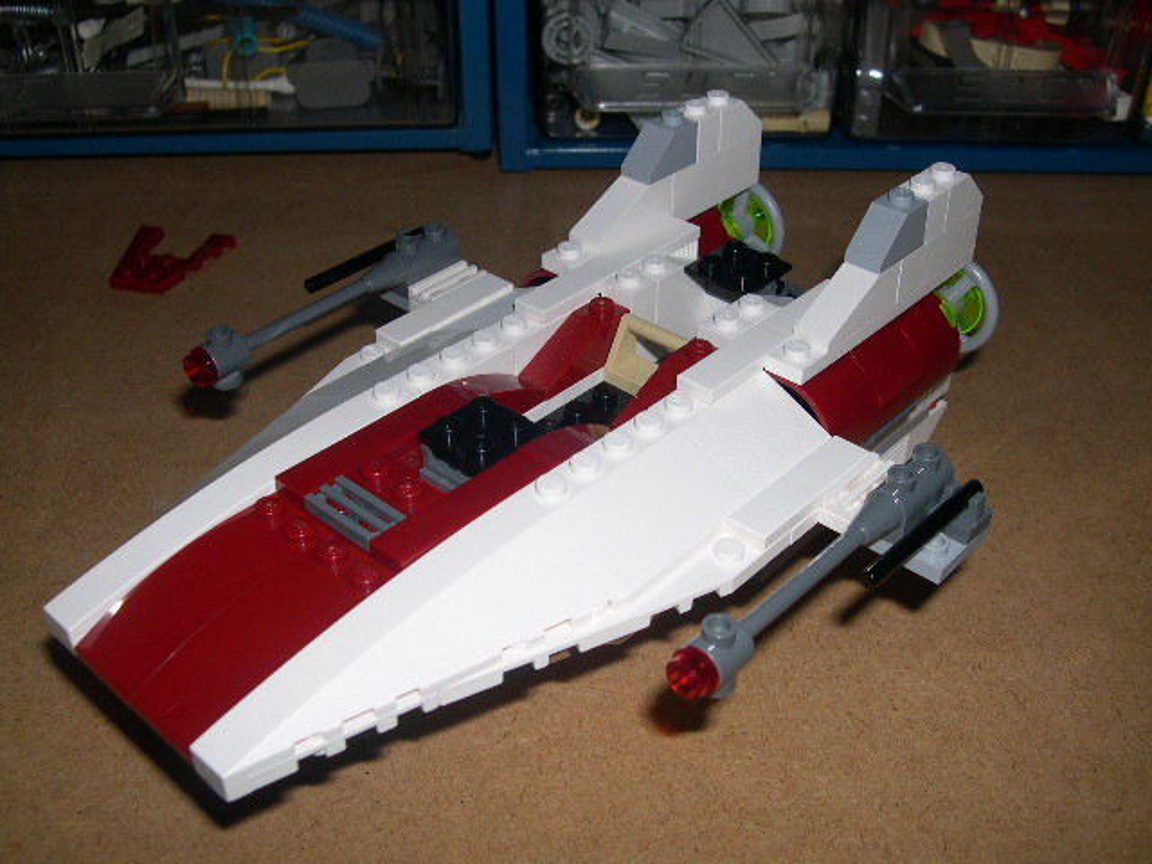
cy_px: 432
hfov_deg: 49.0
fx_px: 1265
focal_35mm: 38
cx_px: 576
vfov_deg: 37.7
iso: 100
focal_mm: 8
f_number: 7.6
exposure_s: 1/60
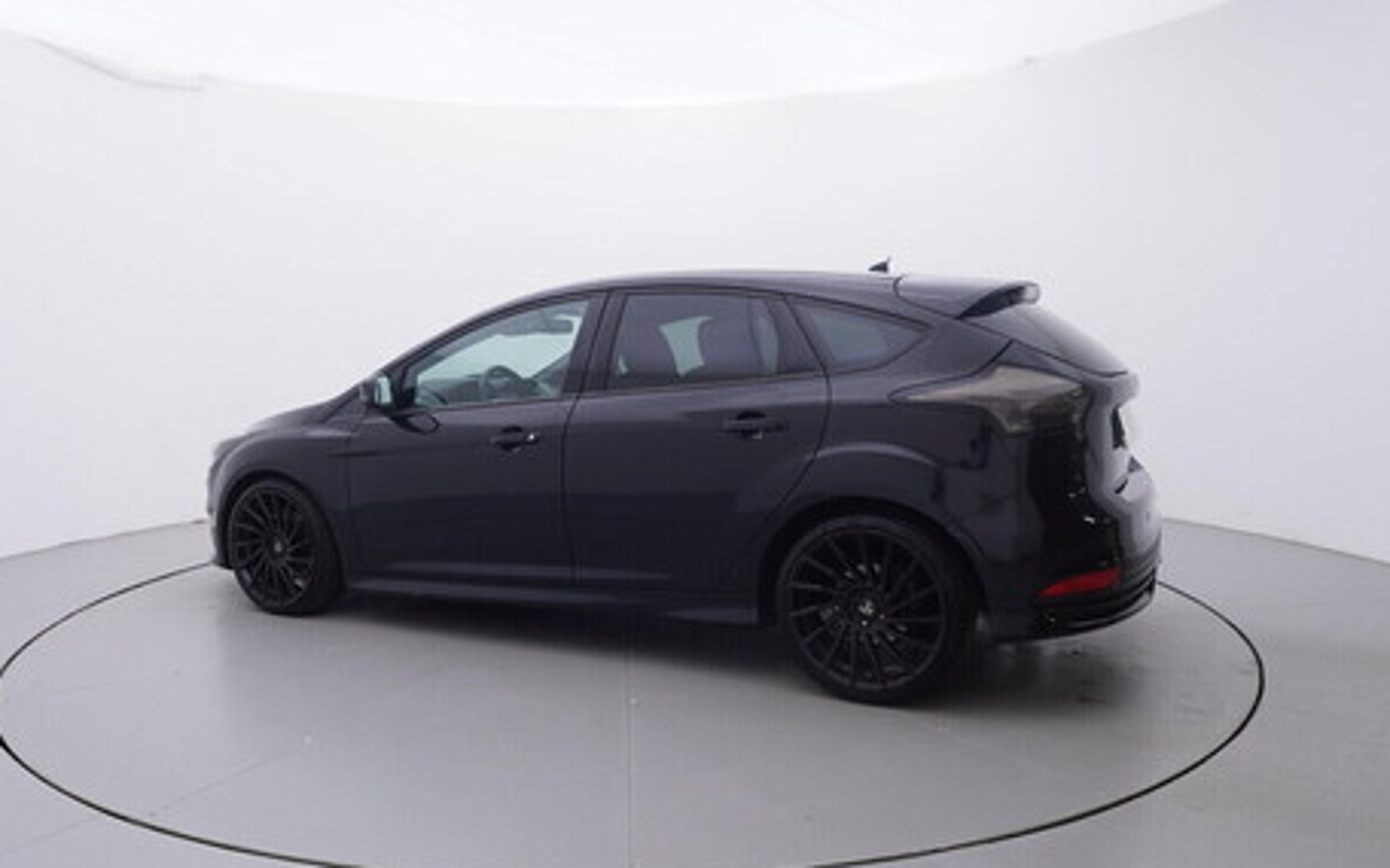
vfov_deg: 45.1
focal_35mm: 28
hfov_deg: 67.0
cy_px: 461
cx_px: 626
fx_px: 1046
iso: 200
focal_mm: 15
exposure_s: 1/80
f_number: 5
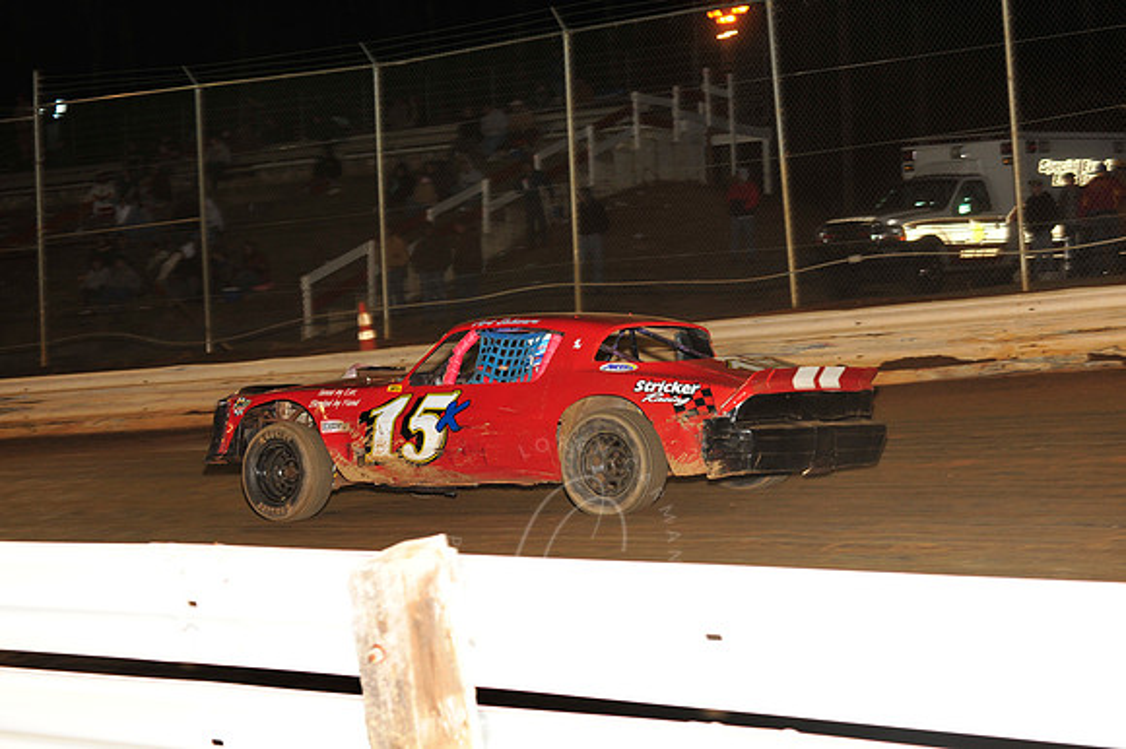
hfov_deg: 23.7
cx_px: 563
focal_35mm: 86
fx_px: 2688
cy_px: 374
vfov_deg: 15.9
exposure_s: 1/250
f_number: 6.3
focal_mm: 86
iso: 800
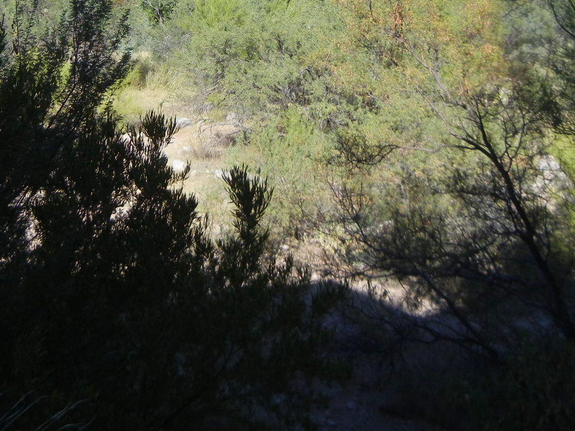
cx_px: 198
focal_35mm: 62
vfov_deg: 22.6
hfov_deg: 31.0
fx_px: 1030
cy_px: -10
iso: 160
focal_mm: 5.4
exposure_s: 1/332
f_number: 7
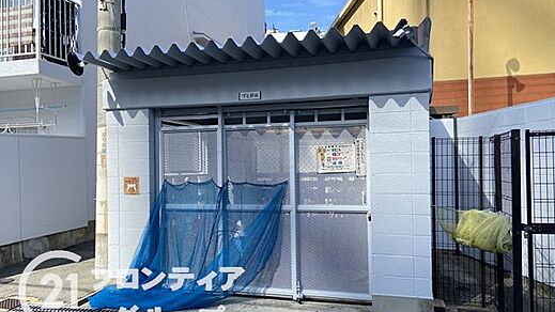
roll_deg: +0.6
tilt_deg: +1.0
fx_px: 456
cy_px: 165
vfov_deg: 37.8
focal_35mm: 31
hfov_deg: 62.6
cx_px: 268
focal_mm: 4.25
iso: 32
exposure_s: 1/1157
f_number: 1.8
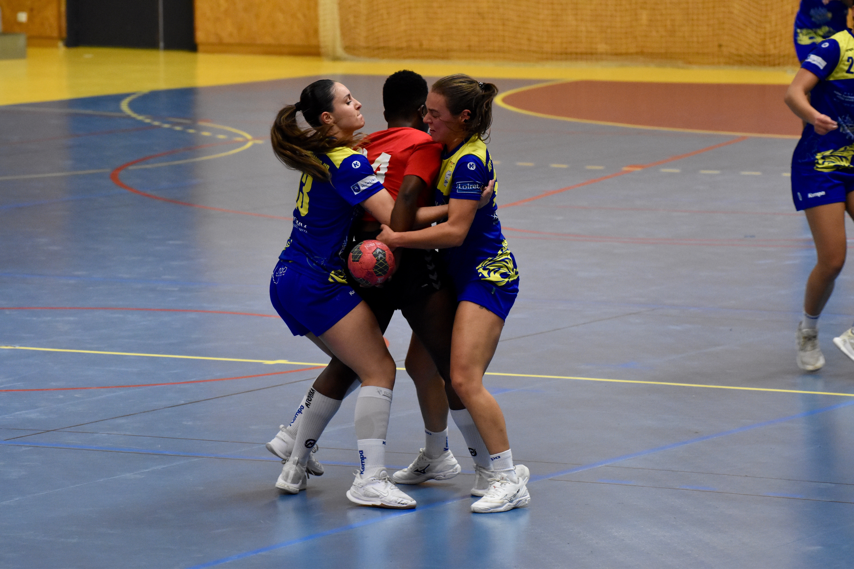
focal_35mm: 218
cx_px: 427
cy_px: 284
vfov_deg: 6.3
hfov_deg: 9.5
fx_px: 5159
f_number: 4.8
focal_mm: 145
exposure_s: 1/250
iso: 3200
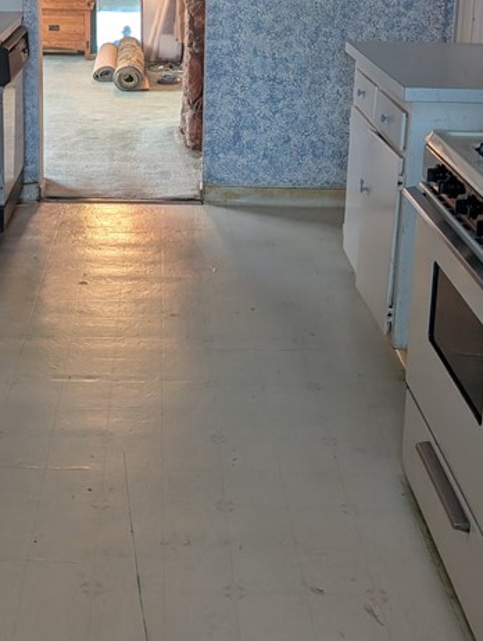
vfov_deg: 34.8
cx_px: 148
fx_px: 983
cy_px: 112
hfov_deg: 27.4
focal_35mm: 53
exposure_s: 1/89.8
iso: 338
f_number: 1.68
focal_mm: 6.9
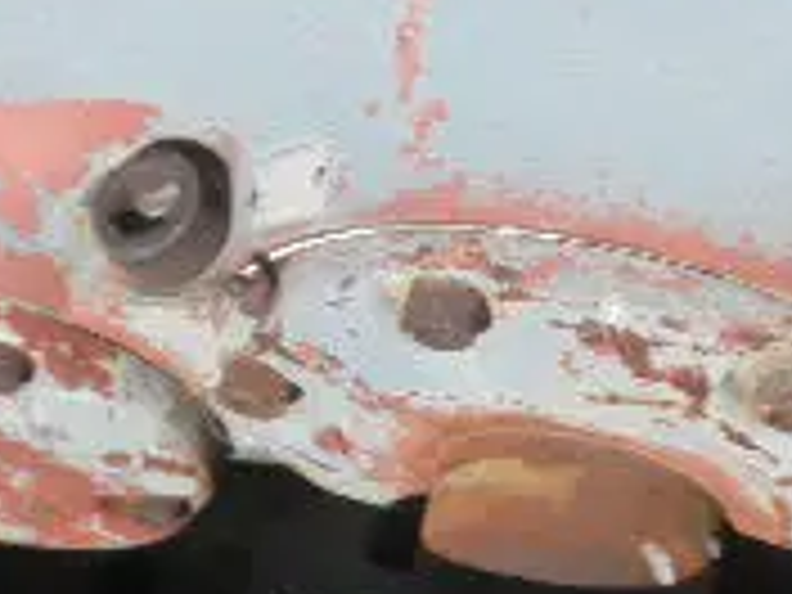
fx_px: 4919
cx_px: 342
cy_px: 9
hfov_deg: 9.2
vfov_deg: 6.9
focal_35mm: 215
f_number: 10.7
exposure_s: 1/80
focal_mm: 10.5
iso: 64
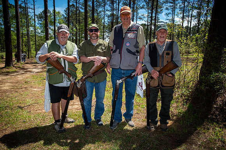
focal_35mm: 26
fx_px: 163
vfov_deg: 49.5
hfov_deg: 69.4
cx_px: 113
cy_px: 75
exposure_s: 1/250
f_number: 5
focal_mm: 26
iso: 100
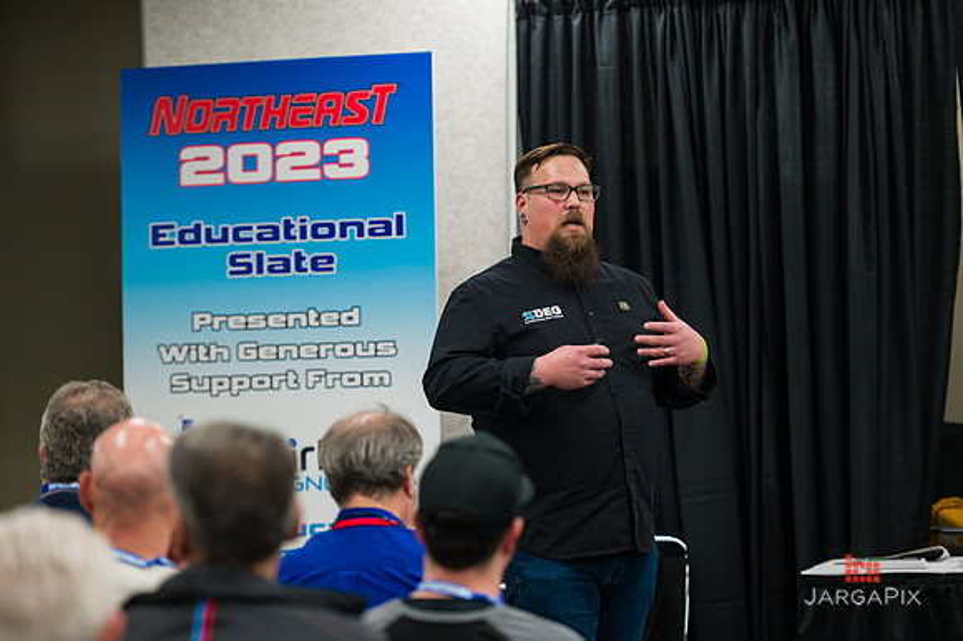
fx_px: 3609
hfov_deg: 15.2
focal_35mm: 135
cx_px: 482
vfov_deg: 10.1
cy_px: 320
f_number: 3.2
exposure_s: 1/500
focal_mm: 135
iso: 1600
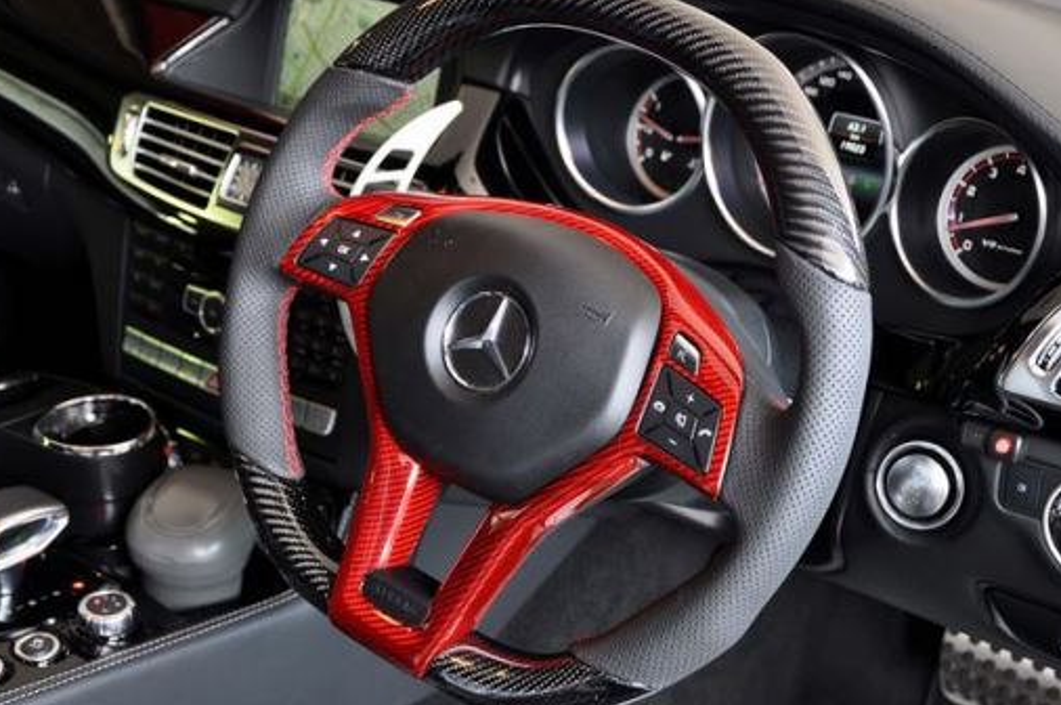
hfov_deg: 30.5
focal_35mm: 66
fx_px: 1943
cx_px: 554
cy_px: 358
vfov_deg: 20.6
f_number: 4.5
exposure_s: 1/20
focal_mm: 38
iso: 400
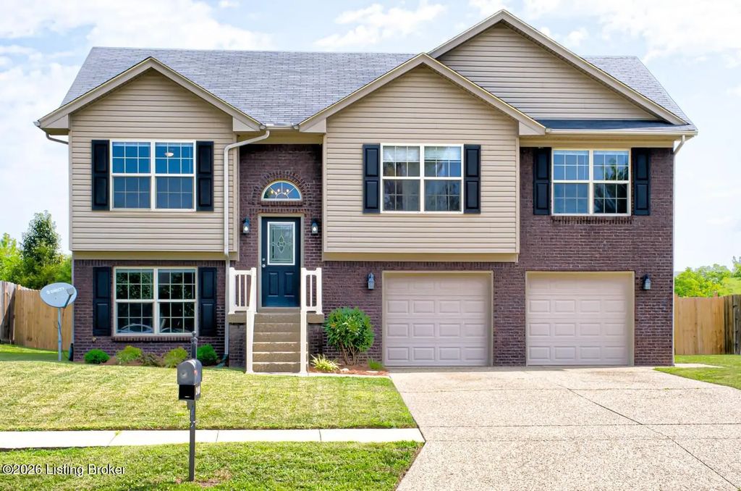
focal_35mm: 40
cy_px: 246
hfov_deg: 48.5
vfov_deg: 33.3
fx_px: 822
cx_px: 370
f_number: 22
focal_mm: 40
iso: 100
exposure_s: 1/40
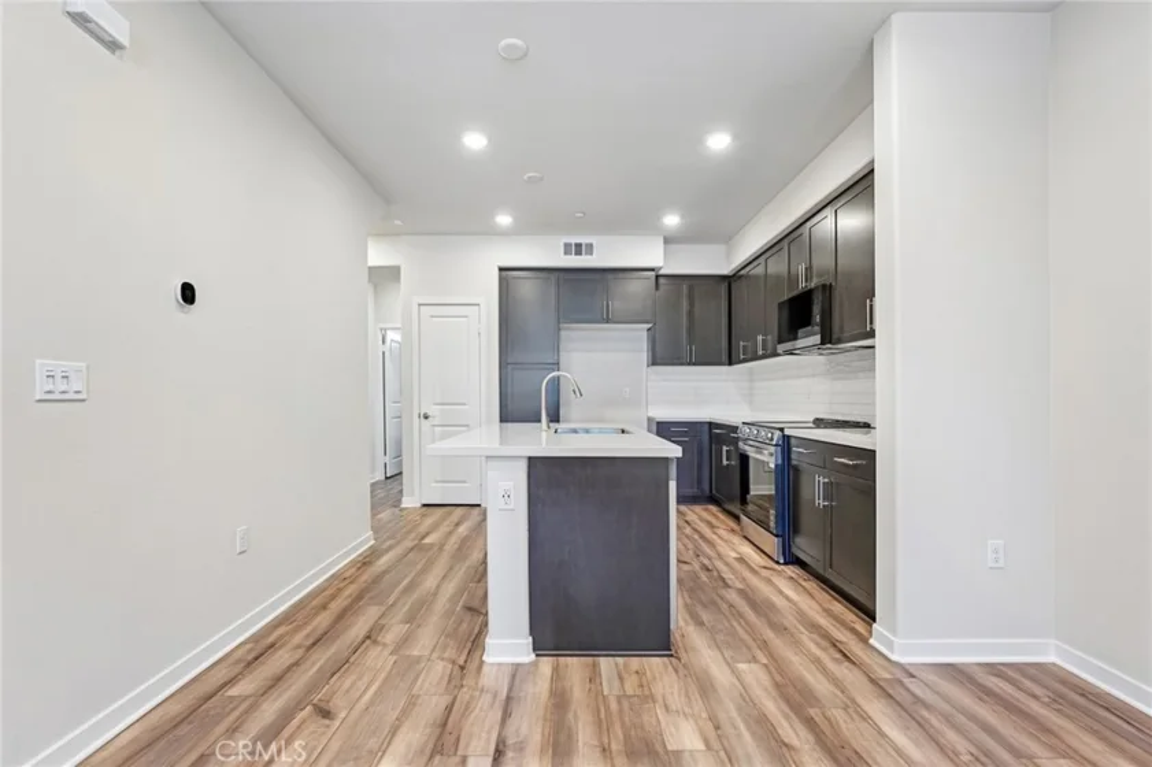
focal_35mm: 16
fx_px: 512
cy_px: 384
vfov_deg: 73.7
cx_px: 576
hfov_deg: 96.8
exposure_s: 1/15
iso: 400
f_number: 8
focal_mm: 16
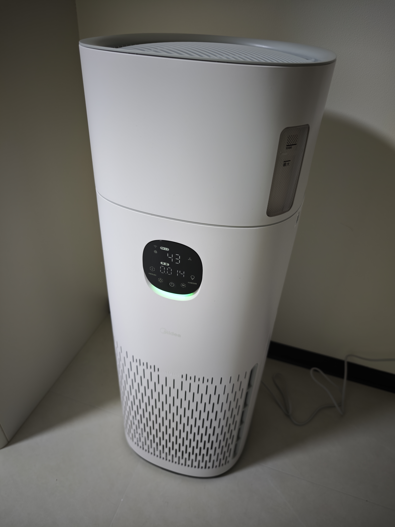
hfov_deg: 58.9
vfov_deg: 73.9
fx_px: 350
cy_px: 264
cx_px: 198
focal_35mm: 23
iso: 400
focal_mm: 8.72
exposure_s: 1/50
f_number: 1.63
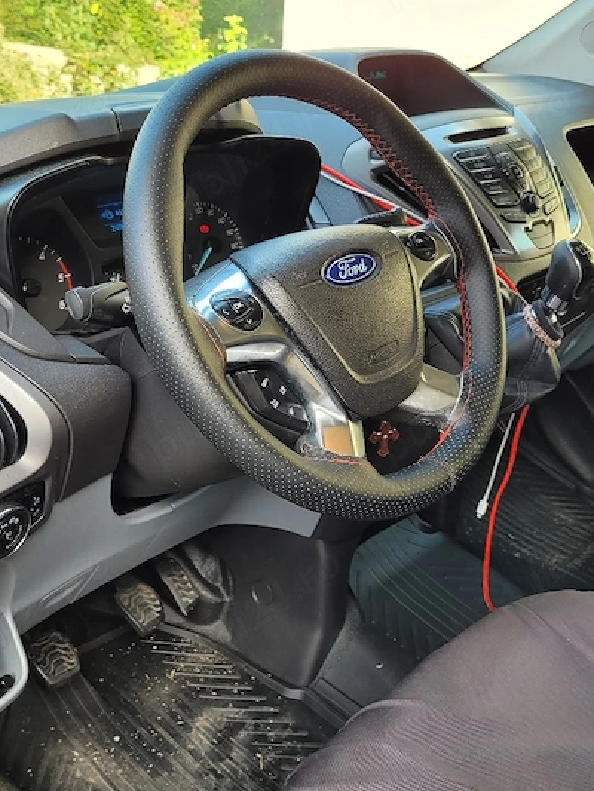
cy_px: 427
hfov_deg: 36.8
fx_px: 892
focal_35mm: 39
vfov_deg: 47.8
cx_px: 304
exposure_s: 1/112
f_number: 1.8
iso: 40
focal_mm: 5.4
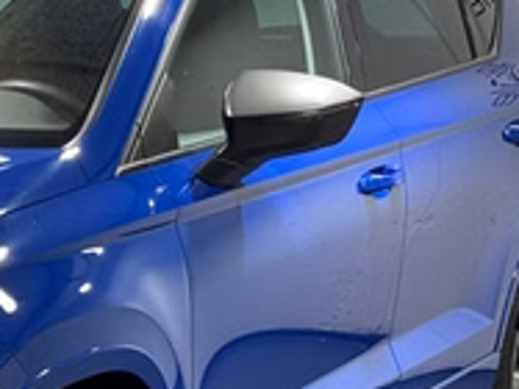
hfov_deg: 11.7
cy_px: 453
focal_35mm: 164
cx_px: -164
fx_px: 2457
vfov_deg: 8.9
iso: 100
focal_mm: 6.76
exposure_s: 1/50
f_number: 1.78
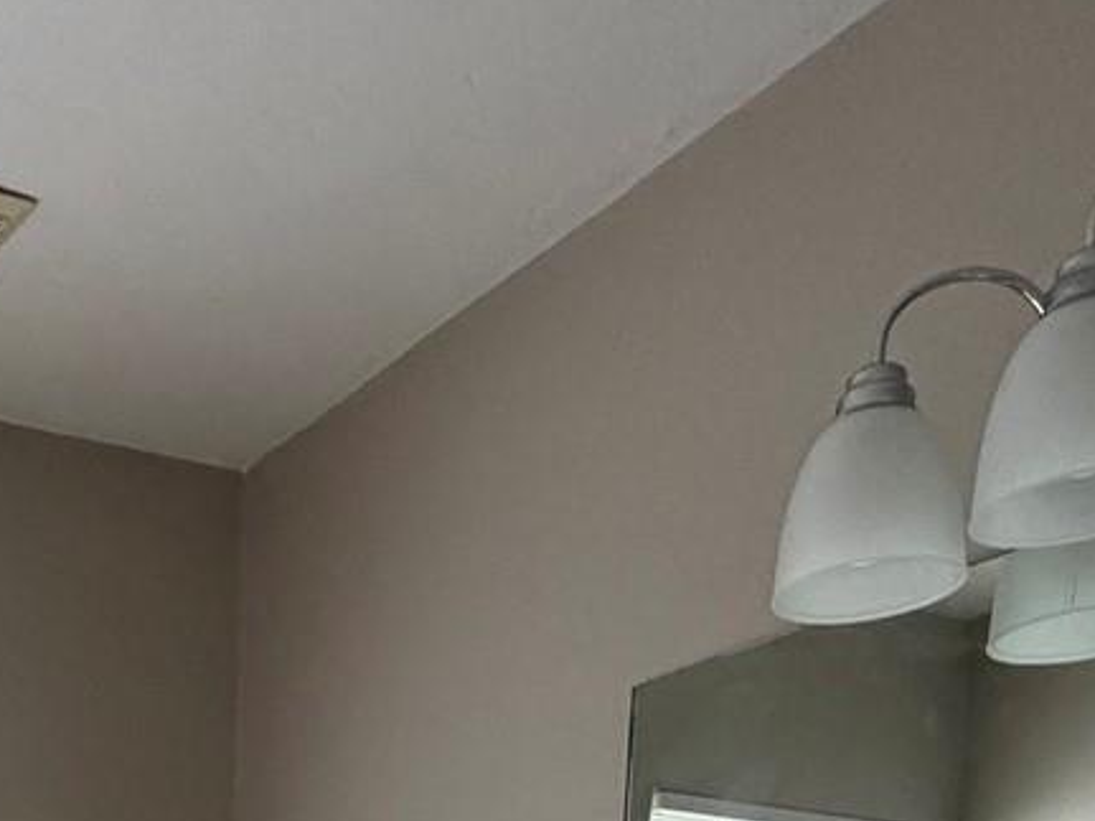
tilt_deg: -4.9
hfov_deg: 34.1
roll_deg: +0.0
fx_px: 1644
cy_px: 1347
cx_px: 43
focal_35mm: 52
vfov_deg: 21.6
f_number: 2.2
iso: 320
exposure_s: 1/121
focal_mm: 2.22
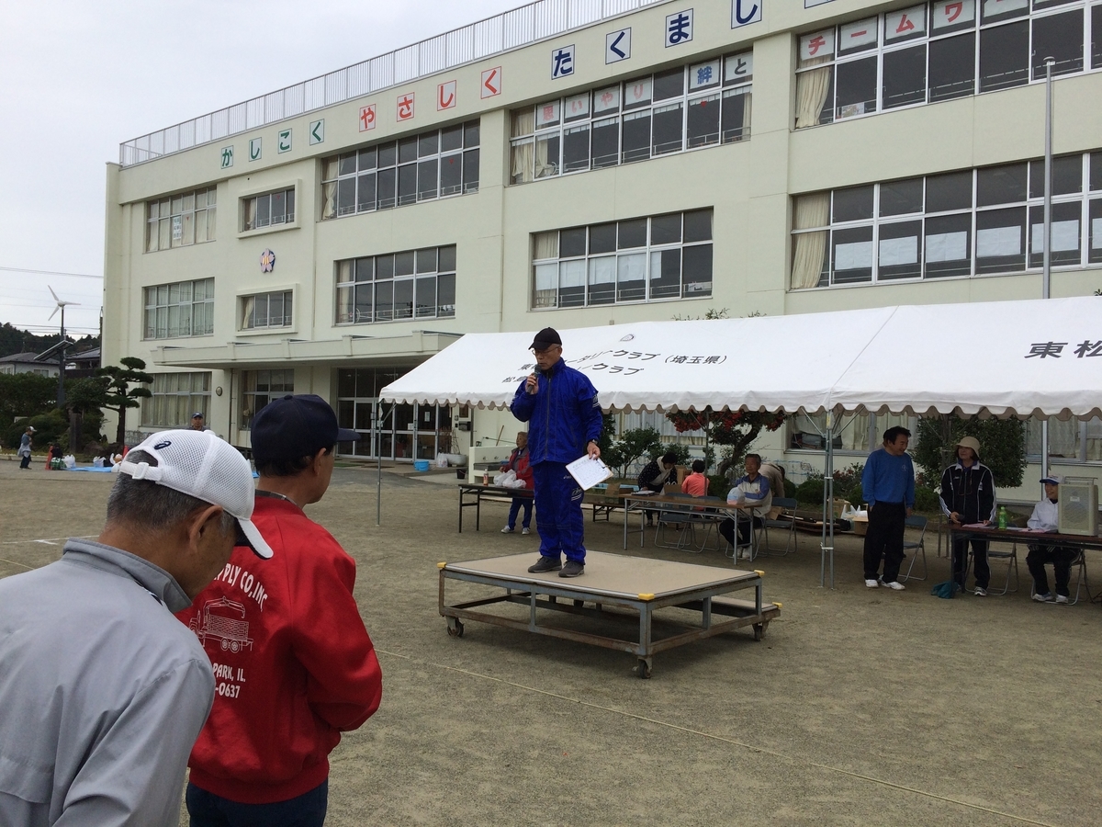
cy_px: 414
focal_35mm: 29
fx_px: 923
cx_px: 551
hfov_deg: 61.7
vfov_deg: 48.2
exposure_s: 1/838
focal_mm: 4.15
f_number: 2.2
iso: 32
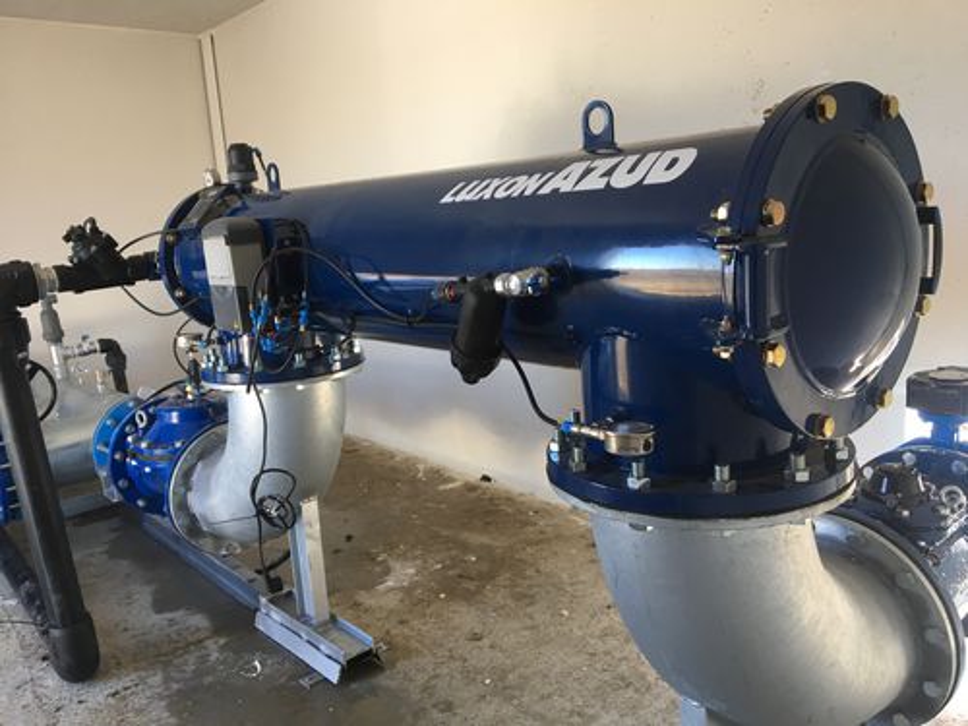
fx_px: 811
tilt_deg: -9.7
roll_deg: +4.2
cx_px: 484
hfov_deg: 61.7
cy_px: 363
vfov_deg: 48.2
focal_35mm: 29
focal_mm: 4.15
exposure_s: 1/33
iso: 25
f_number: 2.2
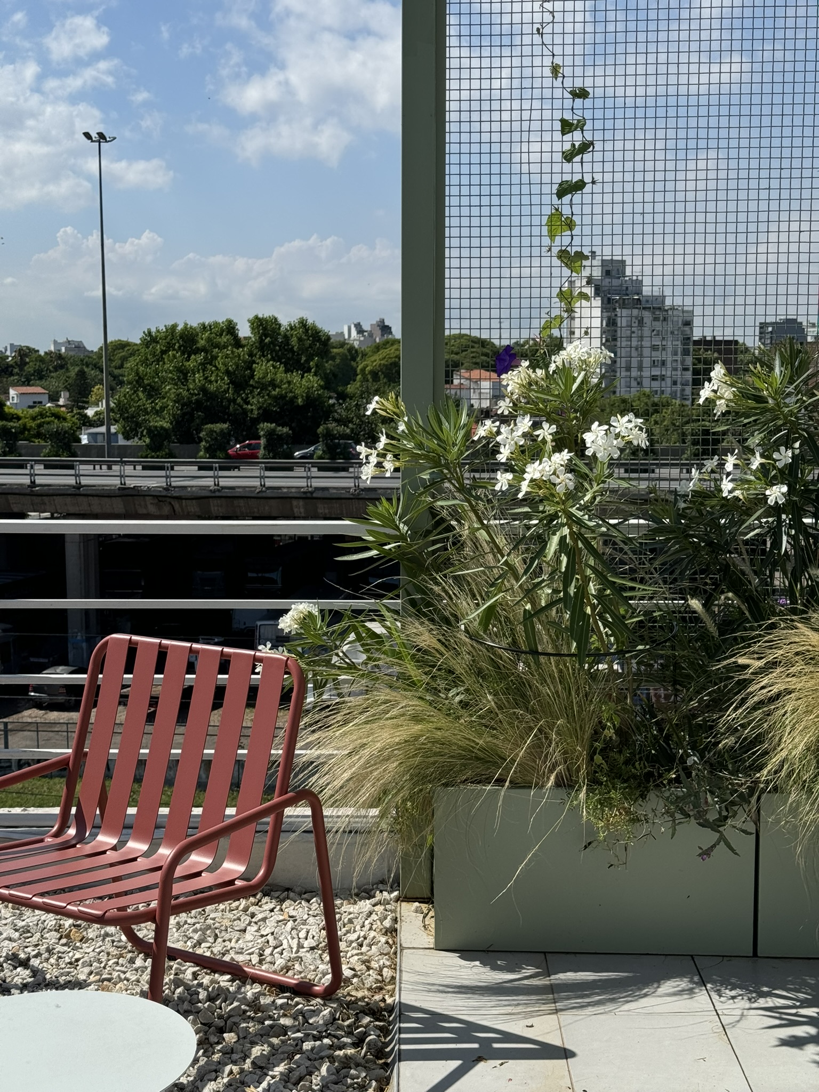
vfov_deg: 39.7
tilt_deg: -6.6
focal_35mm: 48
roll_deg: +0.4
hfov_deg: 30.3
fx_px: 1514
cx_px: 410
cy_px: 546
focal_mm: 6.76
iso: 64
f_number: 1.78
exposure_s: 1/5376
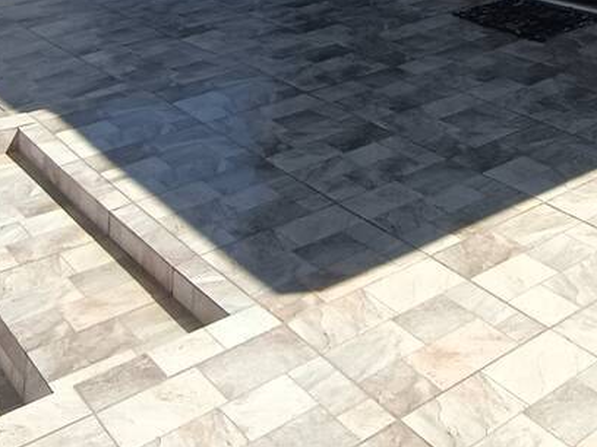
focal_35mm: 53
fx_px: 914
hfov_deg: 35.0
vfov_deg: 21.9
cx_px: 483
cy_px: -257
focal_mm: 1.65
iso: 61
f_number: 2.2
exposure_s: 1/1701
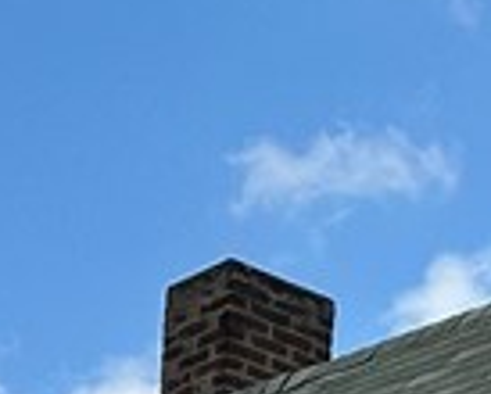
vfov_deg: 4.3
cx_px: 1075
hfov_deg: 5.4
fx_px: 5079
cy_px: 1064
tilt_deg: +14.0
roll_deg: -0.9
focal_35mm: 349
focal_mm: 6.86
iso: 64
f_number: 1.78
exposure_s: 1/4016
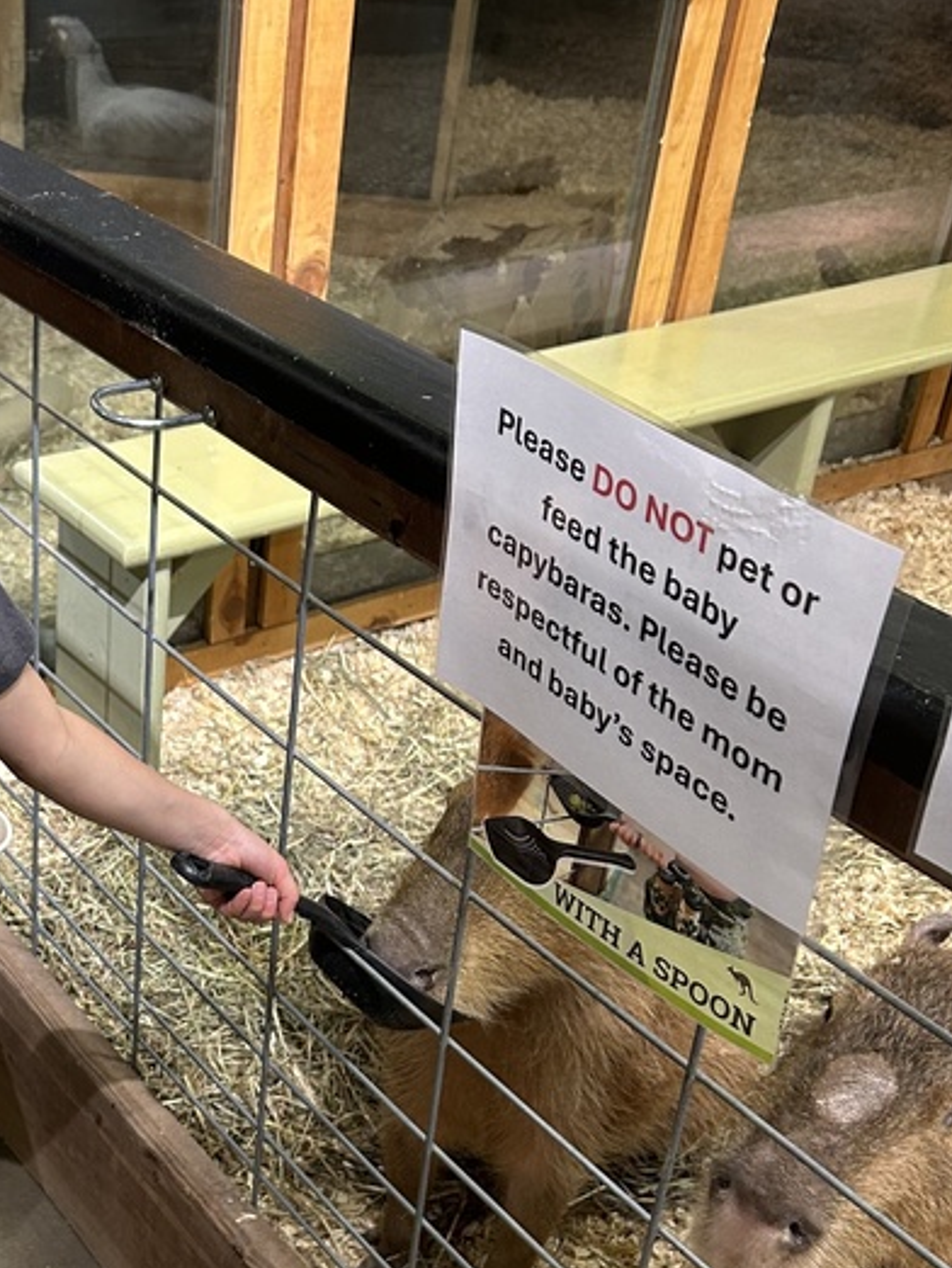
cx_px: 97
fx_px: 1869
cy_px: 853
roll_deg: -0.8
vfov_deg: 37.1
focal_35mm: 51
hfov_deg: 27.6
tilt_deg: -34.5
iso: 125
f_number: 1.5
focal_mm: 5.7
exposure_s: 1/60
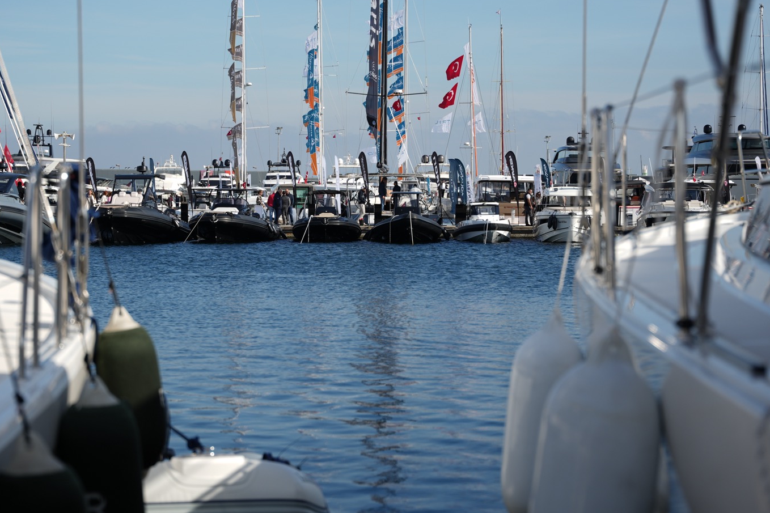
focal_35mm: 99
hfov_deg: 20.6
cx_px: 323
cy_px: 191
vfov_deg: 13.8
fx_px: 2117
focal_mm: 70
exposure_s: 1/2000
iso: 80
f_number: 2.8
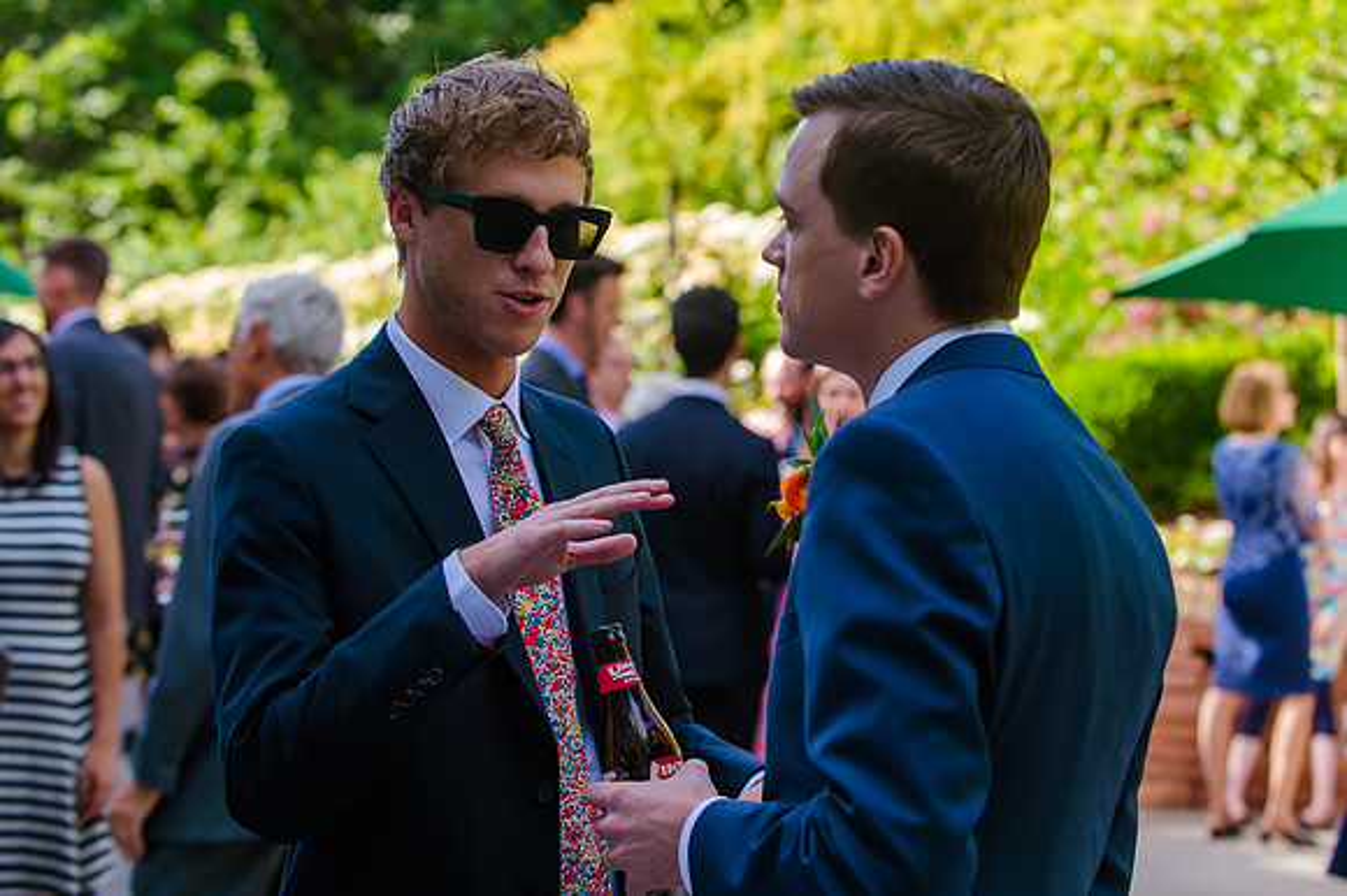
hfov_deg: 22.3
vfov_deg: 15.0
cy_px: 406
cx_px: 790
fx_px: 3408
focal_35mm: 91
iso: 400
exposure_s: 1/400
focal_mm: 75
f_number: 4
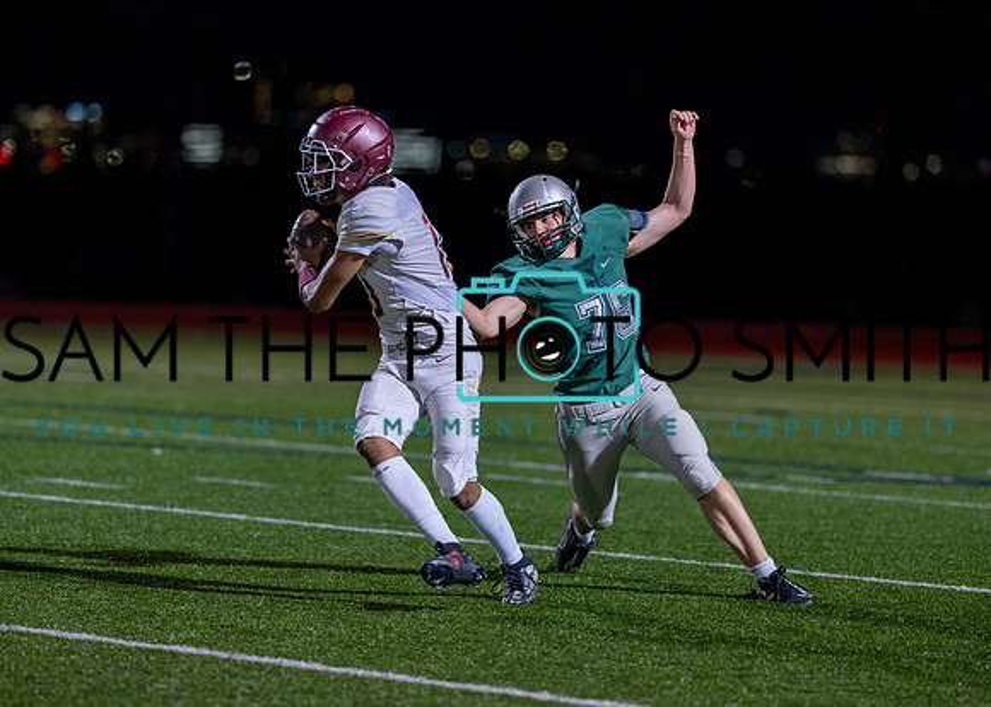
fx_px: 5712
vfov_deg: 7.1
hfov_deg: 9.9
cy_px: 335
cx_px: 482
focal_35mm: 203
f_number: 1.8
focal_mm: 135
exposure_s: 1/1250
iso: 1600
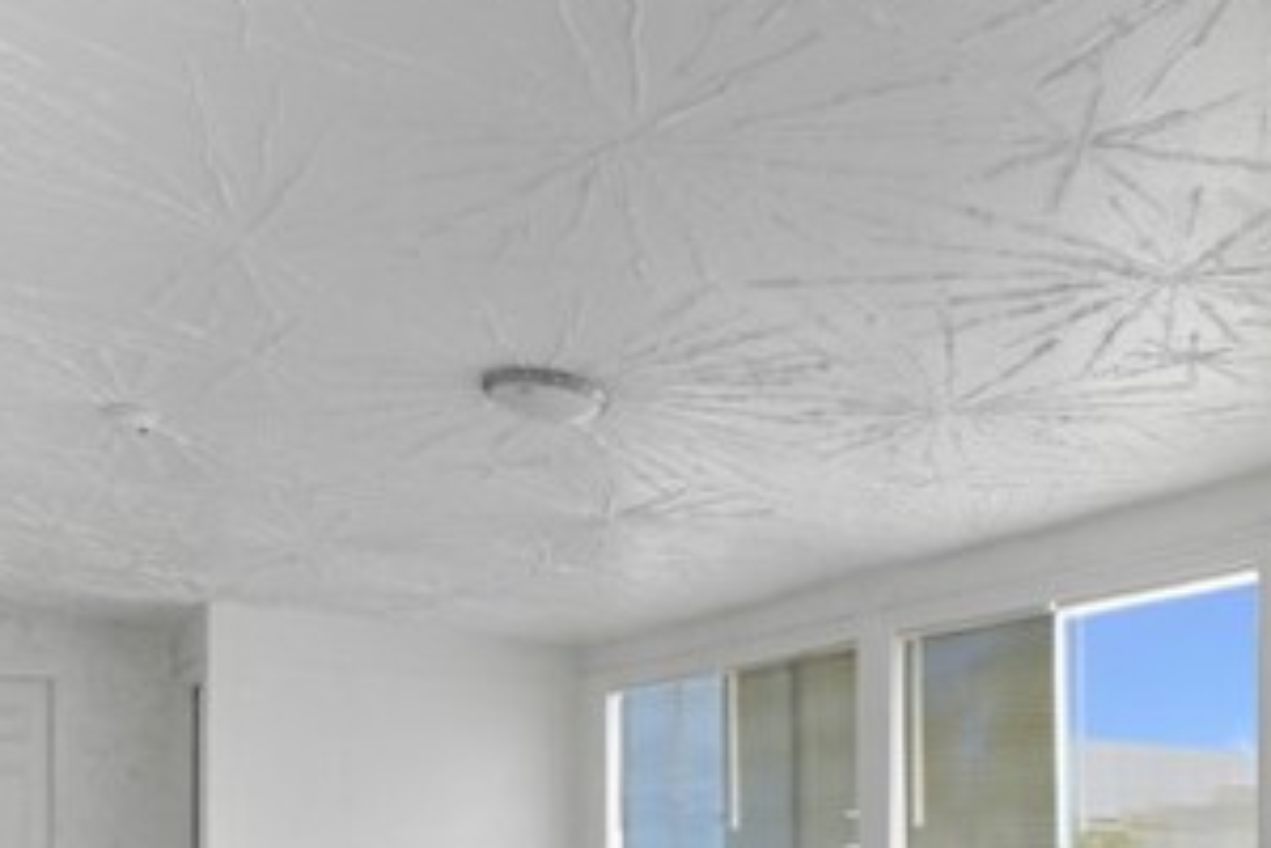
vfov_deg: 29.5
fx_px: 1520
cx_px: 894
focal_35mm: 43
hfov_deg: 44.4
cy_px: 806
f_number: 8
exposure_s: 1/13
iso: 320
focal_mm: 12.6
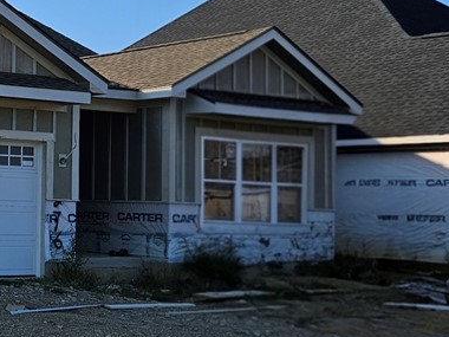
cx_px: -135
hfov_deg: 26.5
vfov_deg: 23.5
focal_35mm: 62
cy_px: 113
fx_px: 804
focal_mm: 5.4
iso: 25
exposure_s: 1/2000
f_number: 1.8
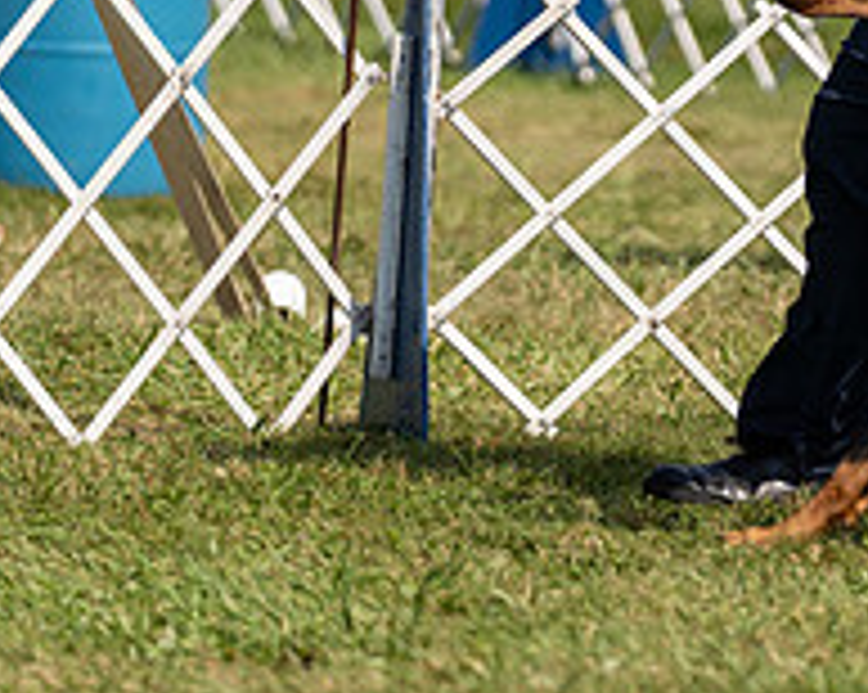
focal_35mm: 500
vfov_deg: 3.1
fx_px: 12832
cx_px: 843
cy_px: -104
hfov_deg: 3.9
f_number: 2.8
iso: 200
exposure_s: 1/3200
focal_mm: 152
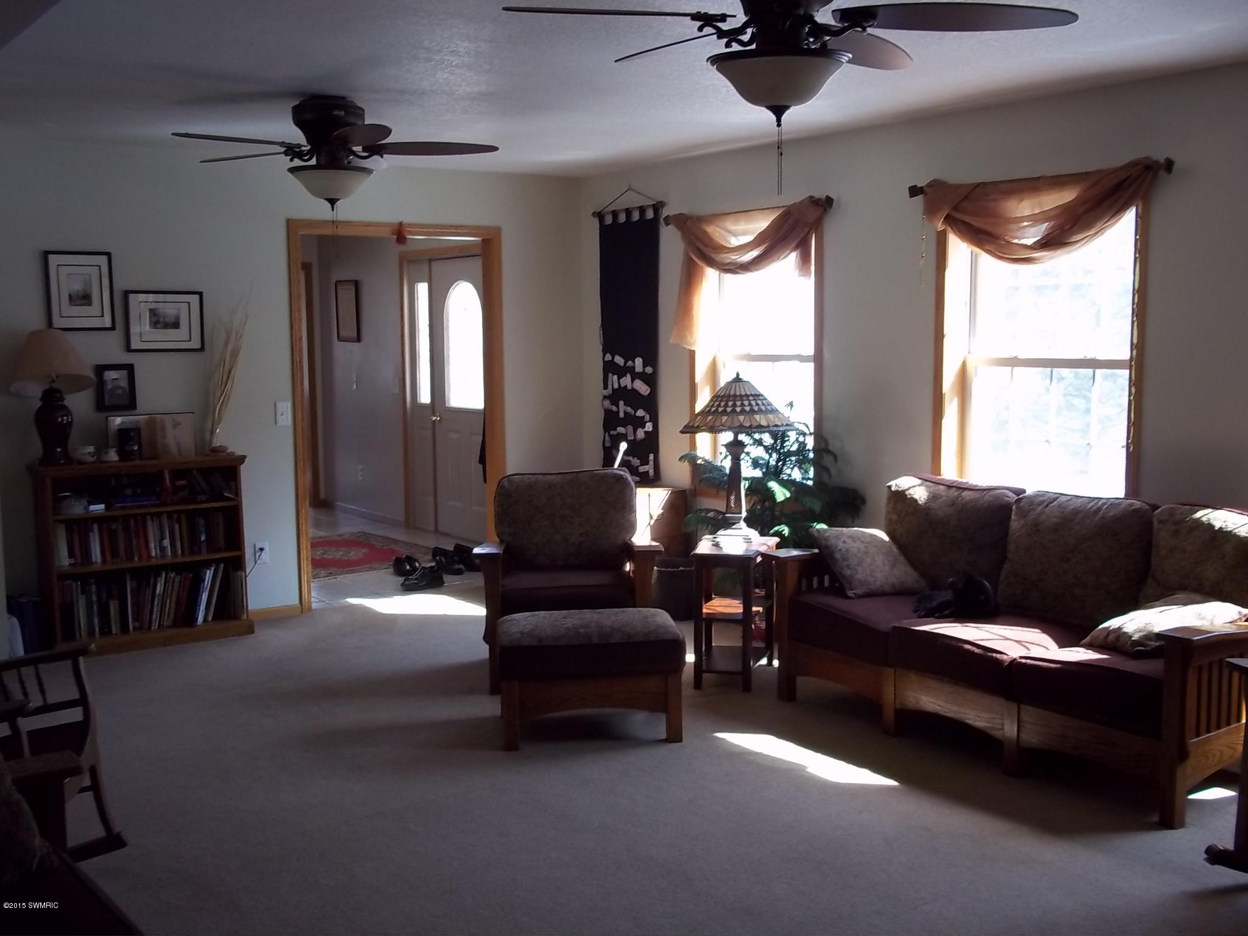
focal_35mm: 36
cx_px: 624
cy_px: 468
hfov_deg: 51.4
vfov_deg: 39.7
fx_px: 1298
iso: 122
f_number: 3.1
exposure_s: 1/30
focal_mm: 6.5
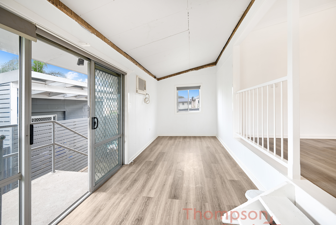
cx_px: 168
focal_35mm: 14
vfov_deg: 81.3
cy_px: 112
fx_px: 131
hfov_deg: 104.2
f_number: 7.1
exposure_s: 1/20
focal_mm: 14
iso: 100
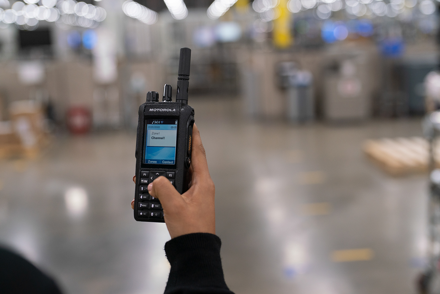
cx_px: 220
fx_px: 611
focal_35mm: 50
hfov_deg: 39.6
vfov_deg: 27.0
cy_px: 147
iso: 1000
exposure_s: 1/320
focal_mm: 50
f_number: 2.8
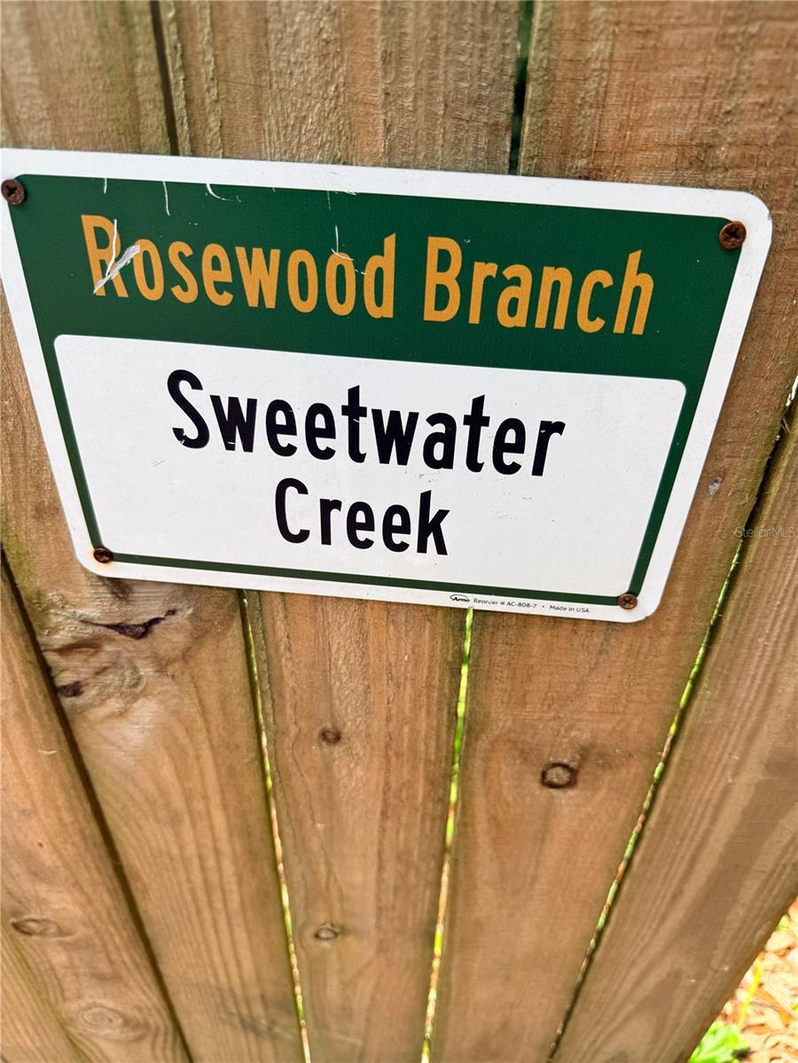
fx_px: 738
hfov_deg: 56.8
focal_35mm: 24
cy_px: 532
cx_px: 399
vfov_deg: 71.6
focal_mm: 6.76
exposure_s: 1/169
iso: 64
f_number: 1.78
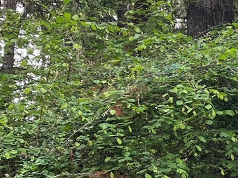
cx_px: 423
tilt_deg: +9.2
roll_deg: +2.9
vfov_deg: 13.3
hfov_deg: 15.4
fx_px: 763
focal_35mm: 111
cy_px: 127
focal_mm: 5.1
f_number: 1.6
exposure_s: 1/123
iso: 64
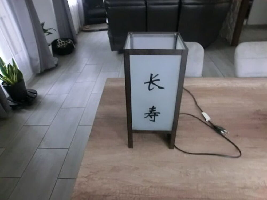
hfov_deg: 71.6
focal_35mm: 24
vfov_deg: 56.8
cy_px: 100
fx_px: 185
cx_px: 134
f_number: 3
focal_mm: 4.24
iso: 800
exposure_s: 1/25
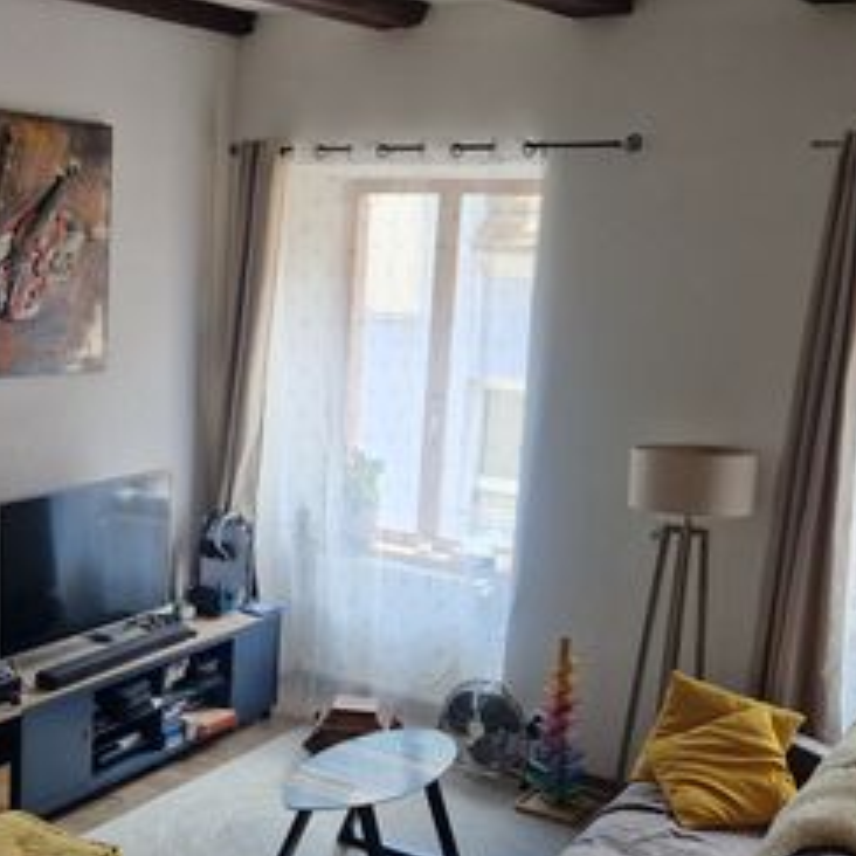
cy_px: 505
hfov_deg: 33.4
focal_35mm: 50
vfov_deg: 33.9
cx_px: 221
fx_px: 1399
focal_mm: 5.4
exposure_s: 1/180
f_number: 1.8
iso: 100
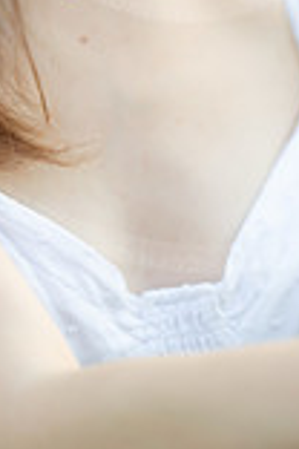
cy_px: -101
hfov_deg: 5.6
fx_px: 3052
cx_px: 193
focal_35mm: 245
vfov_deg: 8.3
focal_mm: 85
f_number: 1.2
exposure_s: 1/500
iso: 100
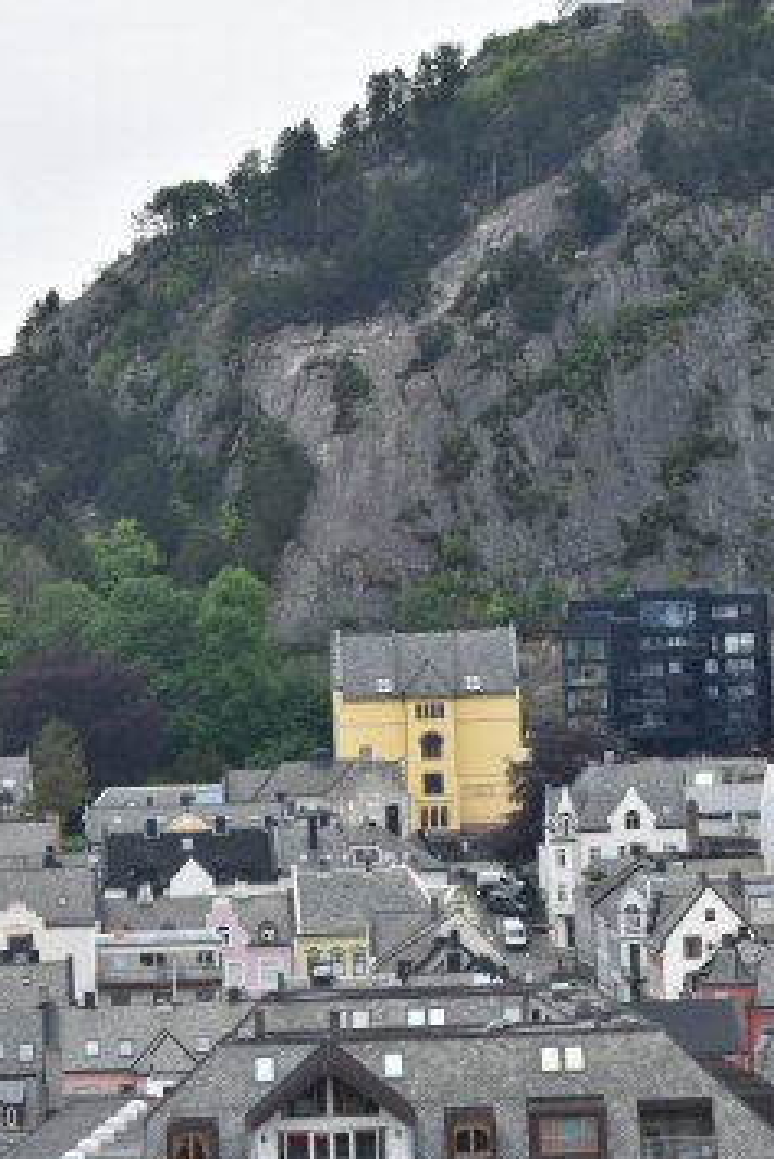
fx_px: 4285
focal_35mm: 133
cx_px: 376
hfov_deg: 10.3
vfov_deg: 15.4
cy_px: 575
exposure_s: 1/125
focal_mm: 70
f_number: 8
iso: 450
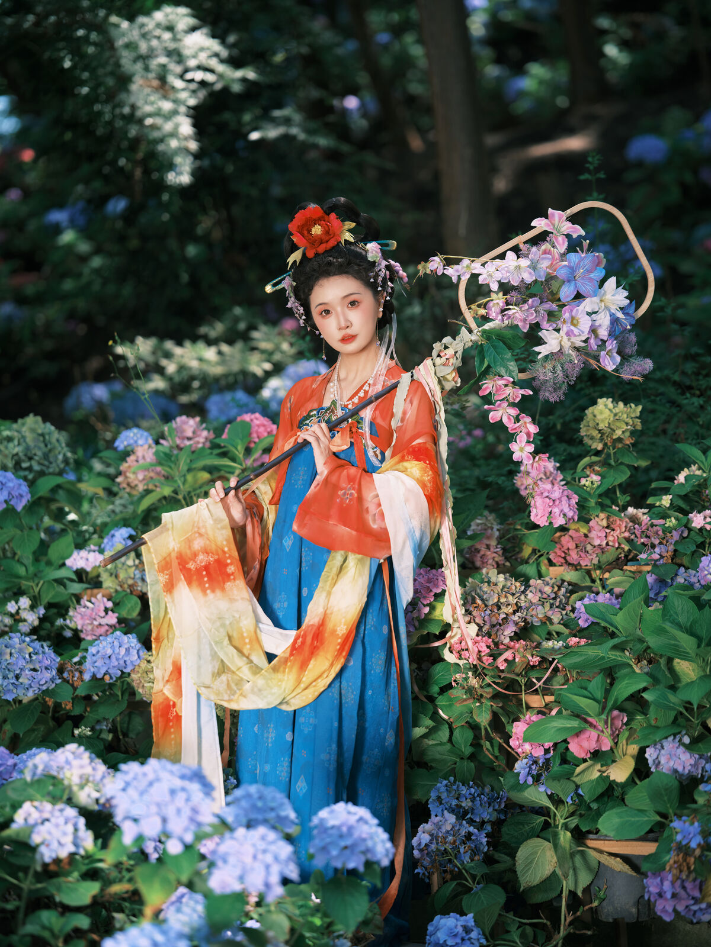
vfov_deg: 22.5
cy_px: 474
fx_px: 2383
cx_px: 356
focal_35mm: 87
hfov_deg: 17.0
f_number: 2.2
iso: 250
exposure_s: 1/1000
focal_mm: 110
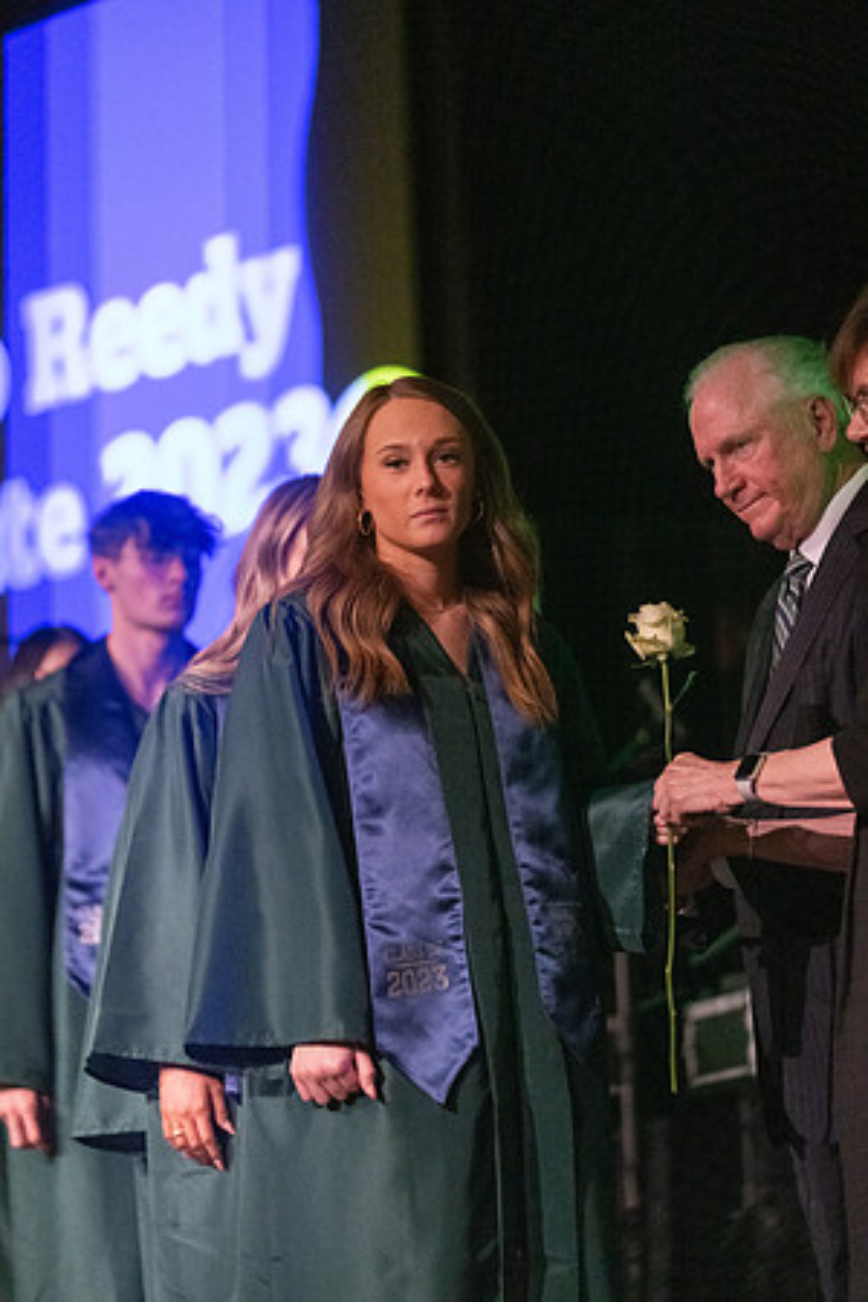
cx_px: 434
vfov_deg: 15.1
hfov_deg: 10.1
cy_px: 651
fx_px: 4918
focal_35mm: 136
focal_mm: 136
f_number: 2.8
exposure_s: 1/1000
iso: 16000
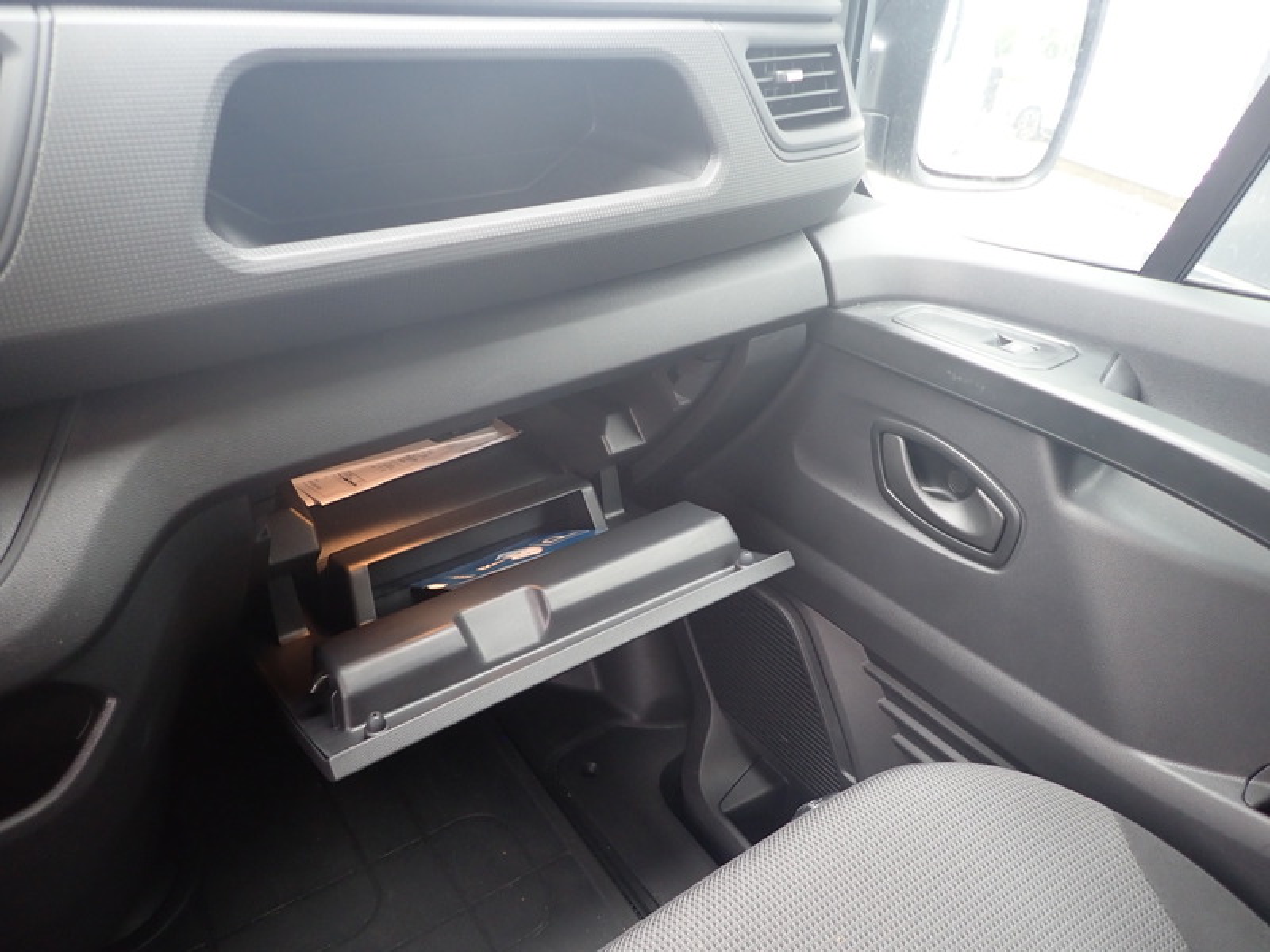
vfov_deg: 54.9
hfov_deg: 69.4
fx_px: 917
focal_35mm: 25
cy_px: 476
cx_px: 635
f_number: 2
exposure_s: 1/50
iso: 200
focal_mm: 4.5
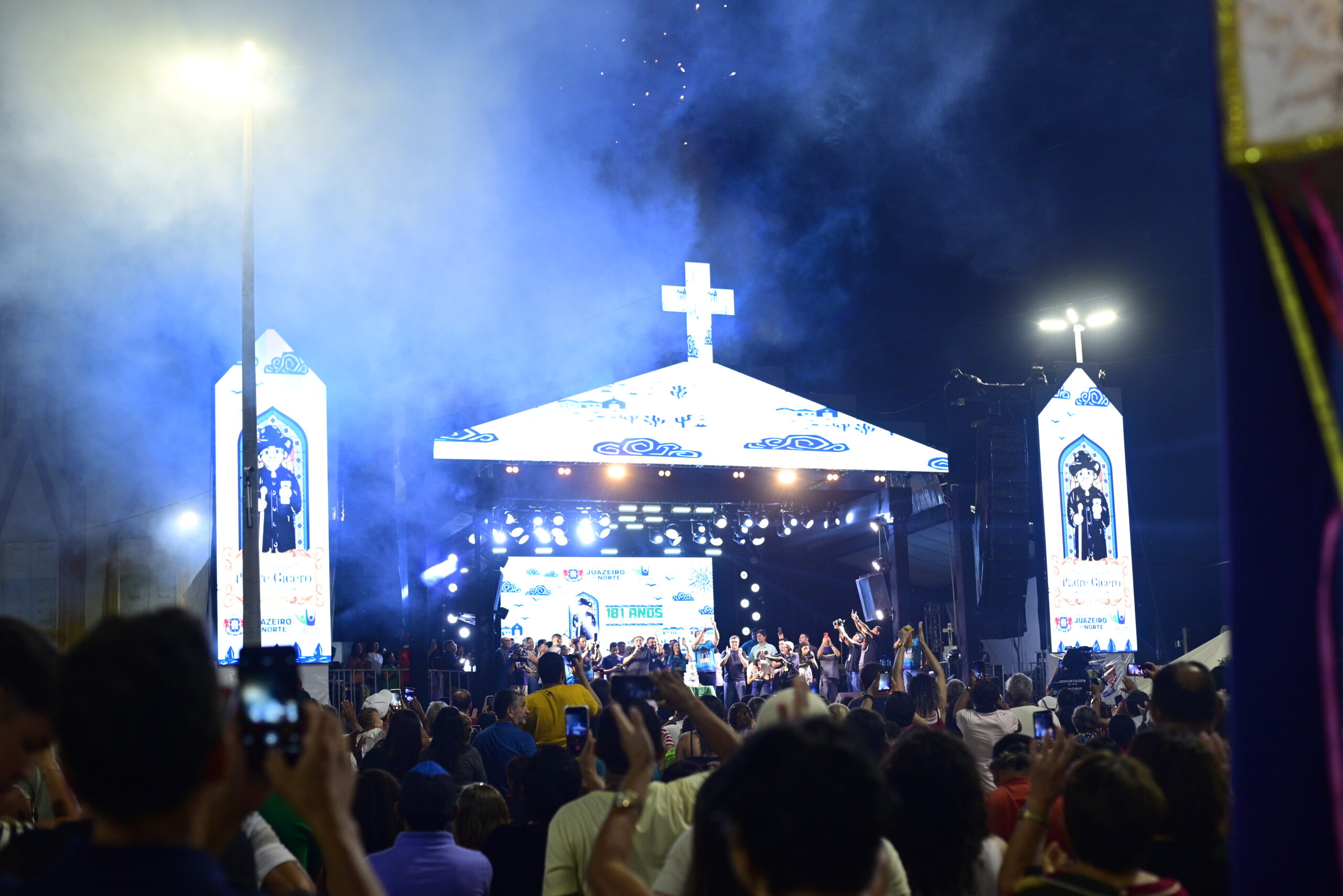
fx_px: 1866
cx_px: 672
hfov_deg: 39.6
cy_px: 448
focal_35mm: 50
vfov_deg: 27.0
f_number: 3.5
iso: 1000
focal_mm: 50
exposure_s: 1/125
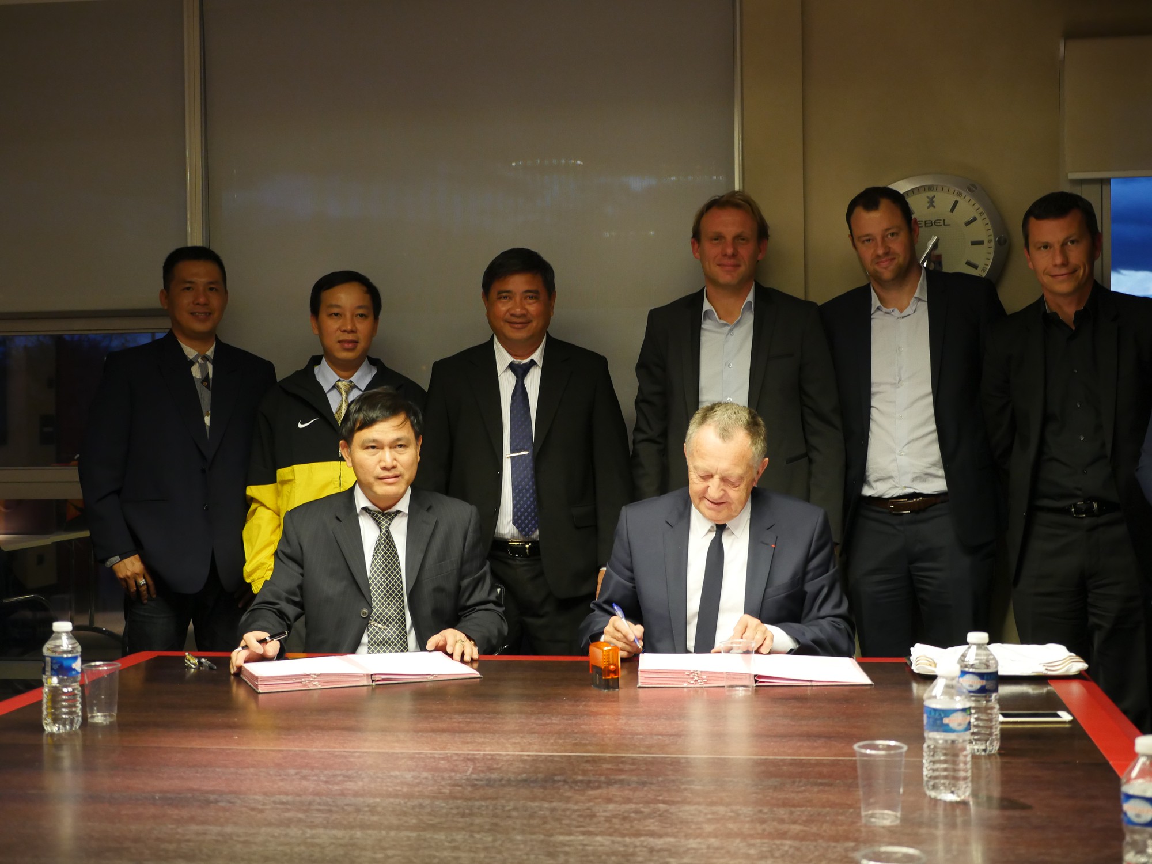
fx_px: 1664
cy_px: 432
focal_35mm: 50
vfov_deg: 29.1
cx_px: 576
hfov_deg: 38.2
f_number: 2.8
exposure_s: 1/60
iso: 1250
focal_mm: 25
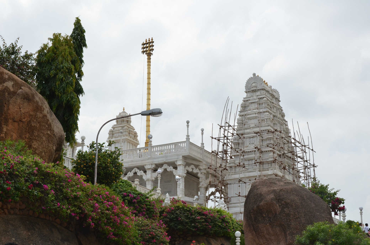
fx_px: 769
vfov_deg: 18.1
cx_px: 185
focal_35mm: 75
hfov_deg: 27.0
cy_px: 122
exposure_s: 1/640
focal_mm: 50
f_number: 13
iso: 500
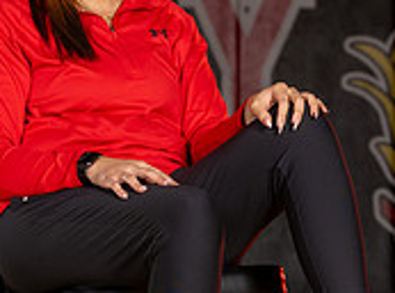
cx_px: 144
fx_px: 5667
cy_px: 30
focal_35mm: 499
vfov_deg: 3.0
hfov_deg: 4.0
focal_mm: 120
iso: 80
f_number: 6.3
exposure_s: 1/125
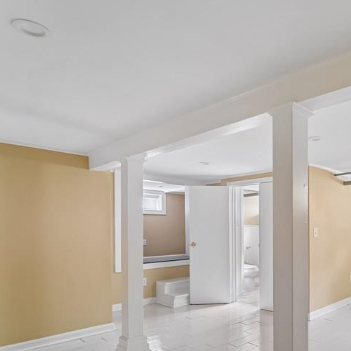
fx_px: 287
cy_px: 239
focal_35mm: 25
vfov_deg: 61.2
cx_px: 303
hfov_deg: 56.1
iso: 400
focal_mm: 14
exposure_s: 1.6
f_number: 8
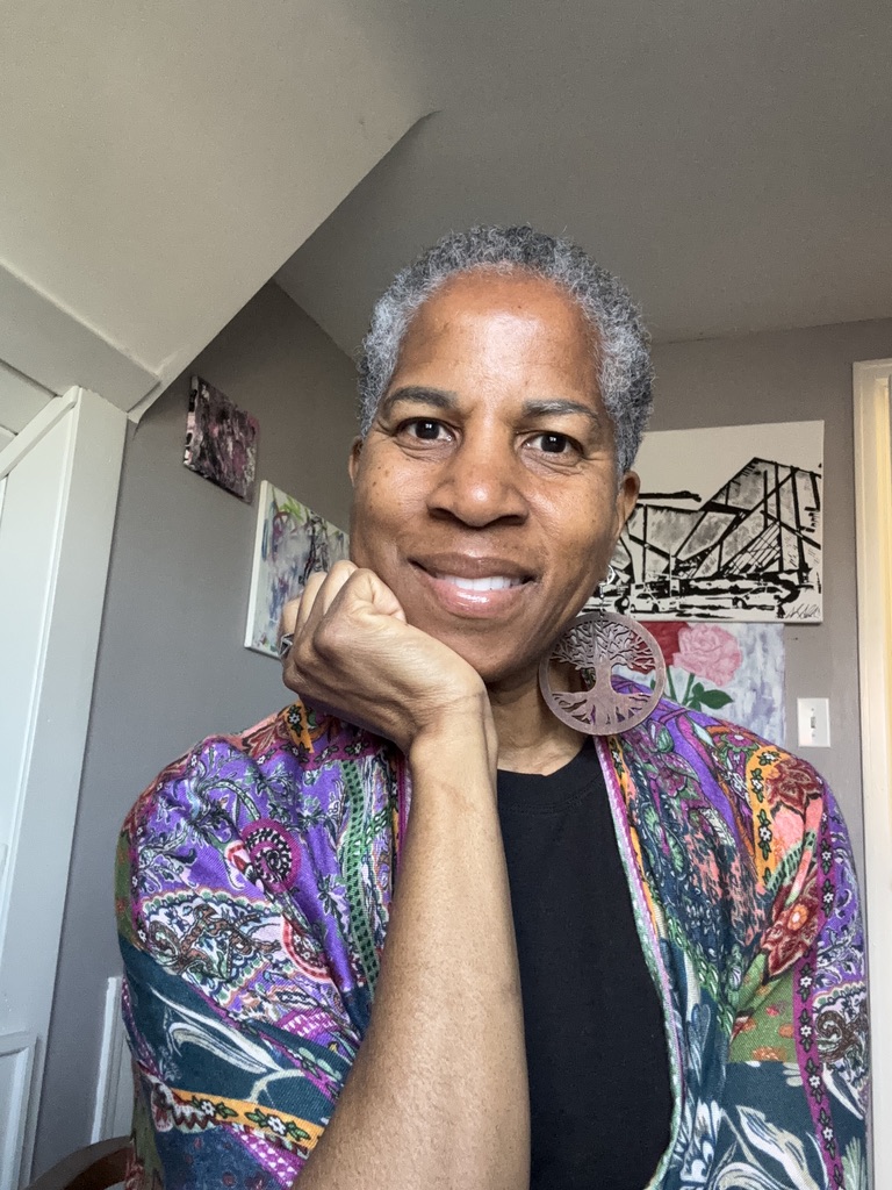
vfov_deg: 60.0
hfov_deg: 46.8
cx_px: 446
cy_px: 595
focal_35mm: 30
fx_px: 1031
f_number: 1.9
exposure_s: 1/47
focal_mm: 2.69
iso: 320
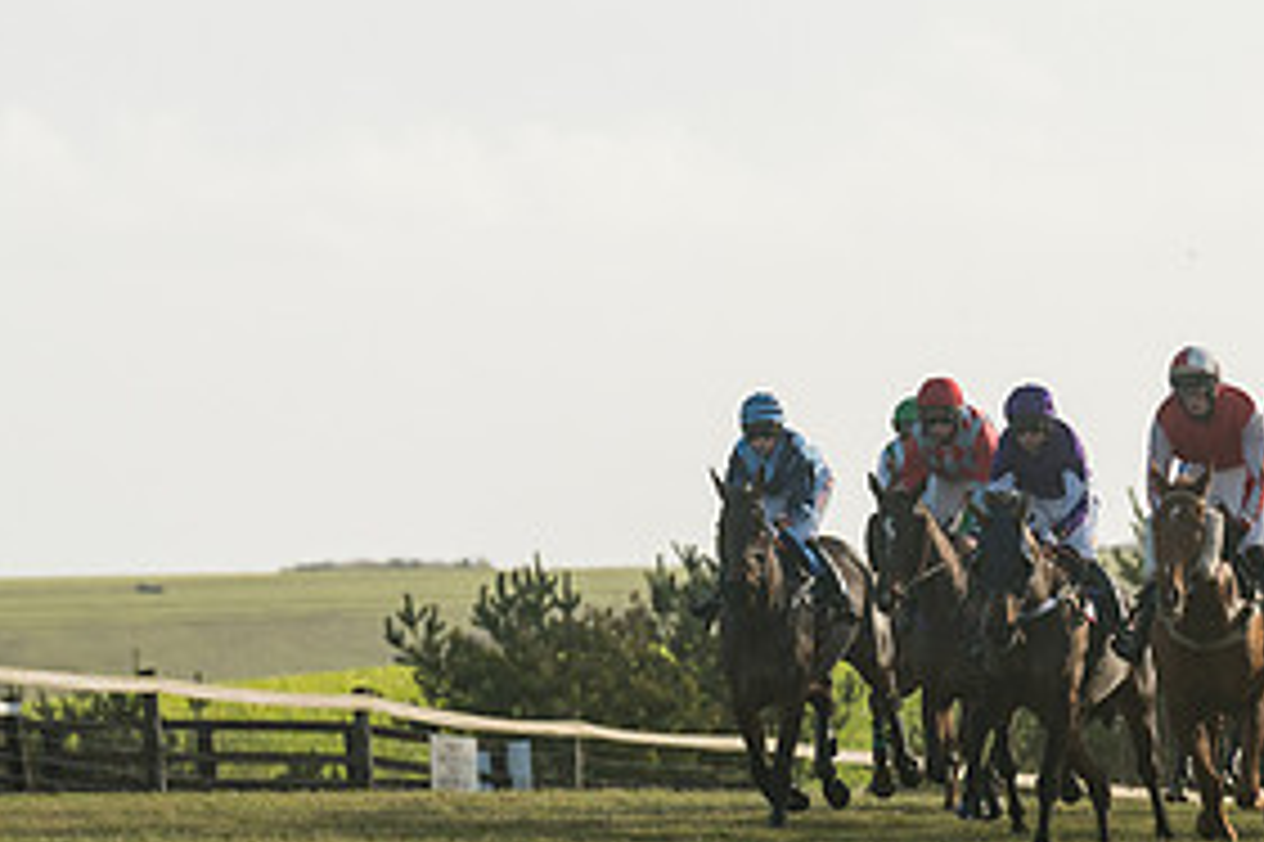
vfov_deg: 2.8
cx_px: 1107
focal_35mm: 495
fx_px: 17369
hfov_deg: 4.2
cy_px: 563
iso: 400
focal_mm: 240
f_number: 6.3
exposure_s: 1/3200
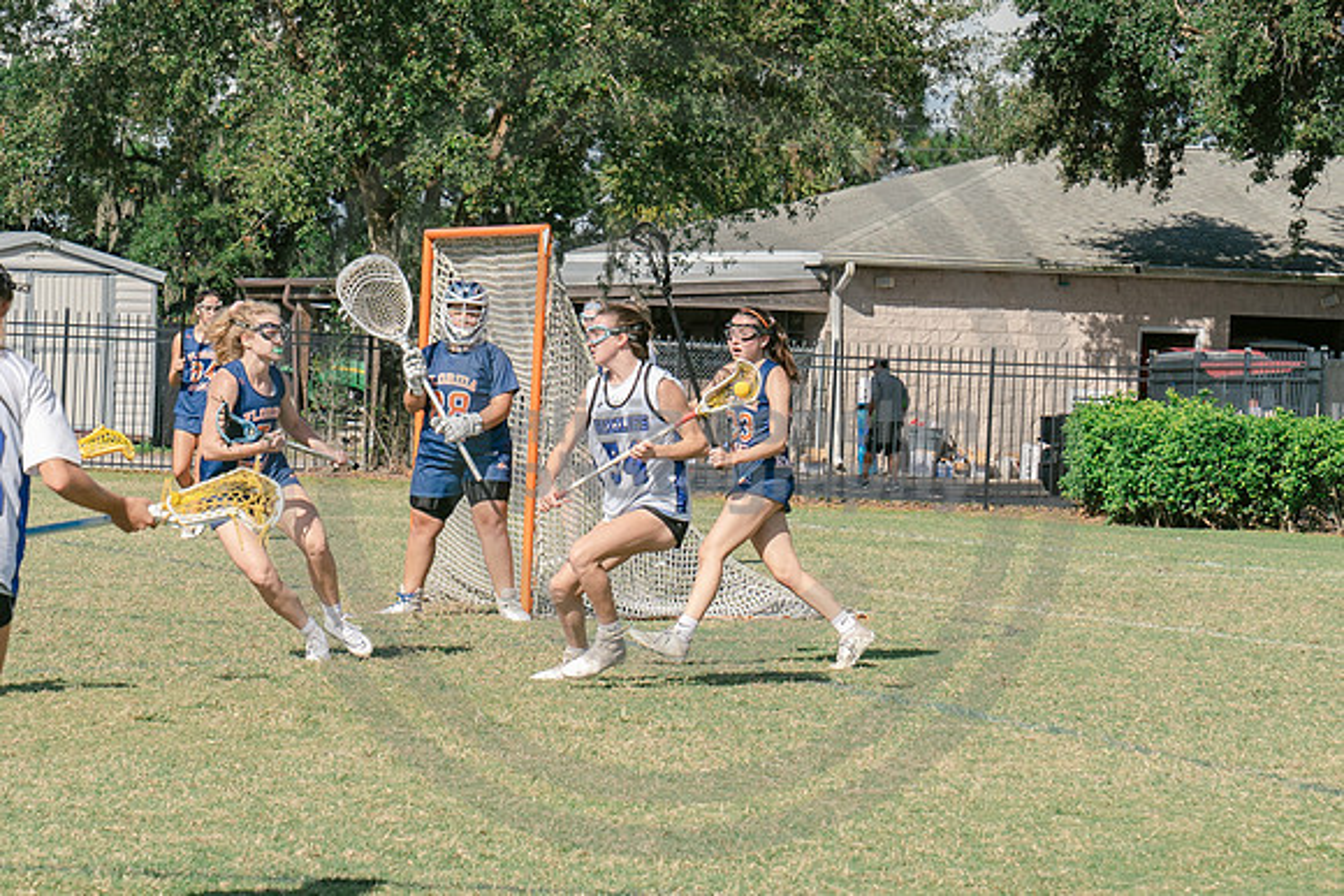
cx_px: 484
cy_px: 408
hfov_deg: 12.5
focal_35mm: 165
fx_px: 6145
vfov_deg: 8.3
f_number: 5.6
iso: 250
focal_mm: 70
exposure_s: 1/1250
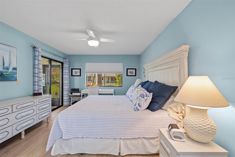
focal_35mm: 16
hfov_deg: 96.7
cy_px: 78
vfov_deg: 73.7
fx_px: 104
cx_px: 118
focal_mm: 16
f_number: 8
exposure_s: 1/5
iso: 800
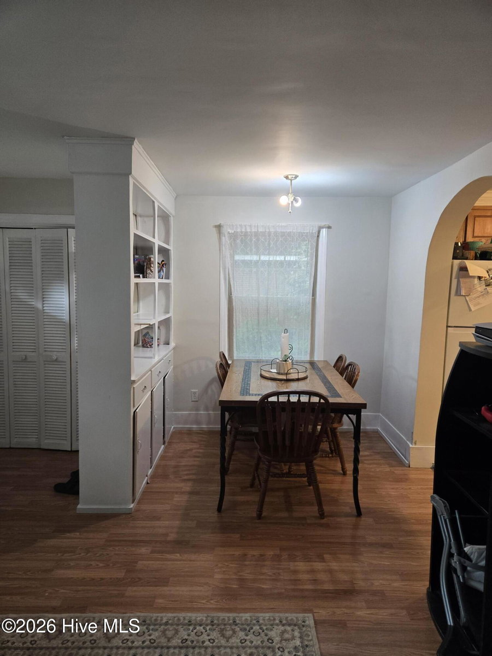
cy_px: 328
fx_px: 436
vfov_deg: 73.9
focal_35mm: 23
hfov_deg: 58.9
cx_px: 246
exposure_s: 1/61.3
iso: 200
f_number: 1.8
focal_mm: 5.4
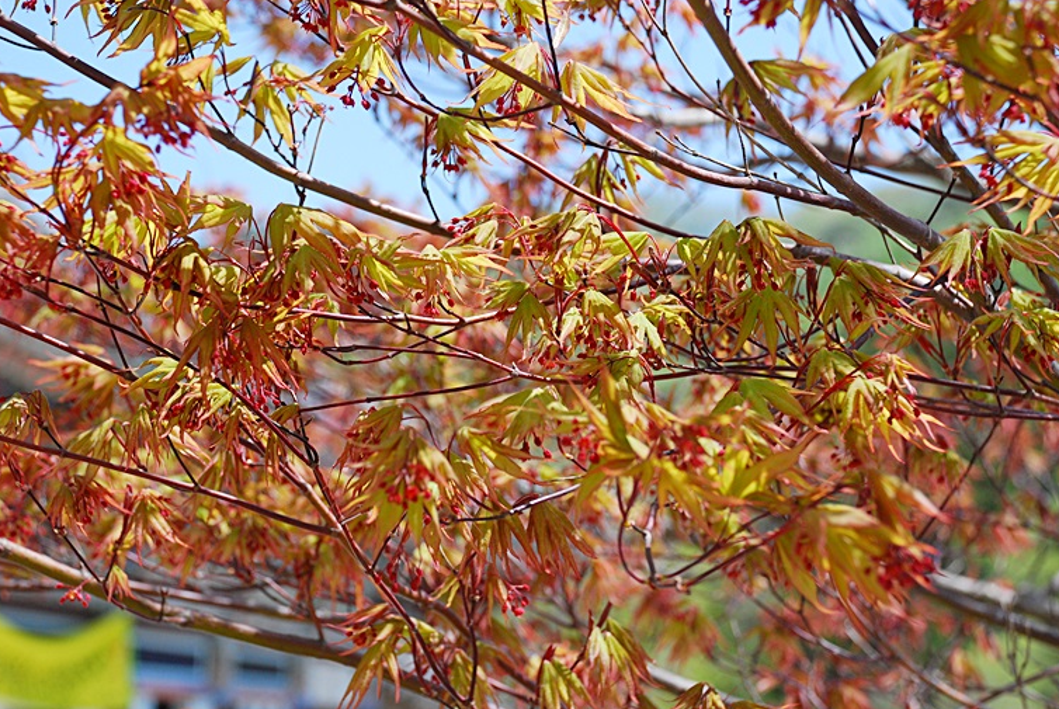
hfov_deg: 19.4
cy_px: 361
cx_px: 541
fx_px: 3093
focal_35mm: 105
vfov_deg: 13.1
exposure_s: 1/800
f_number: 6.3
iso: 400
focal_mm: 66
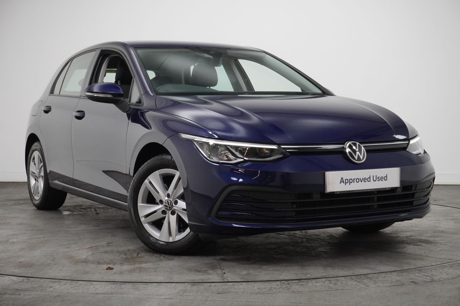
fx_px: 785
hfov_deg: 32.7
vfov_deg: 22.0
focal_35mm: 62
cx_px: 230
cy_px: 153
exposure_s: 1/160
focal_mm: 41
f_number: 5.6
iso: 3200
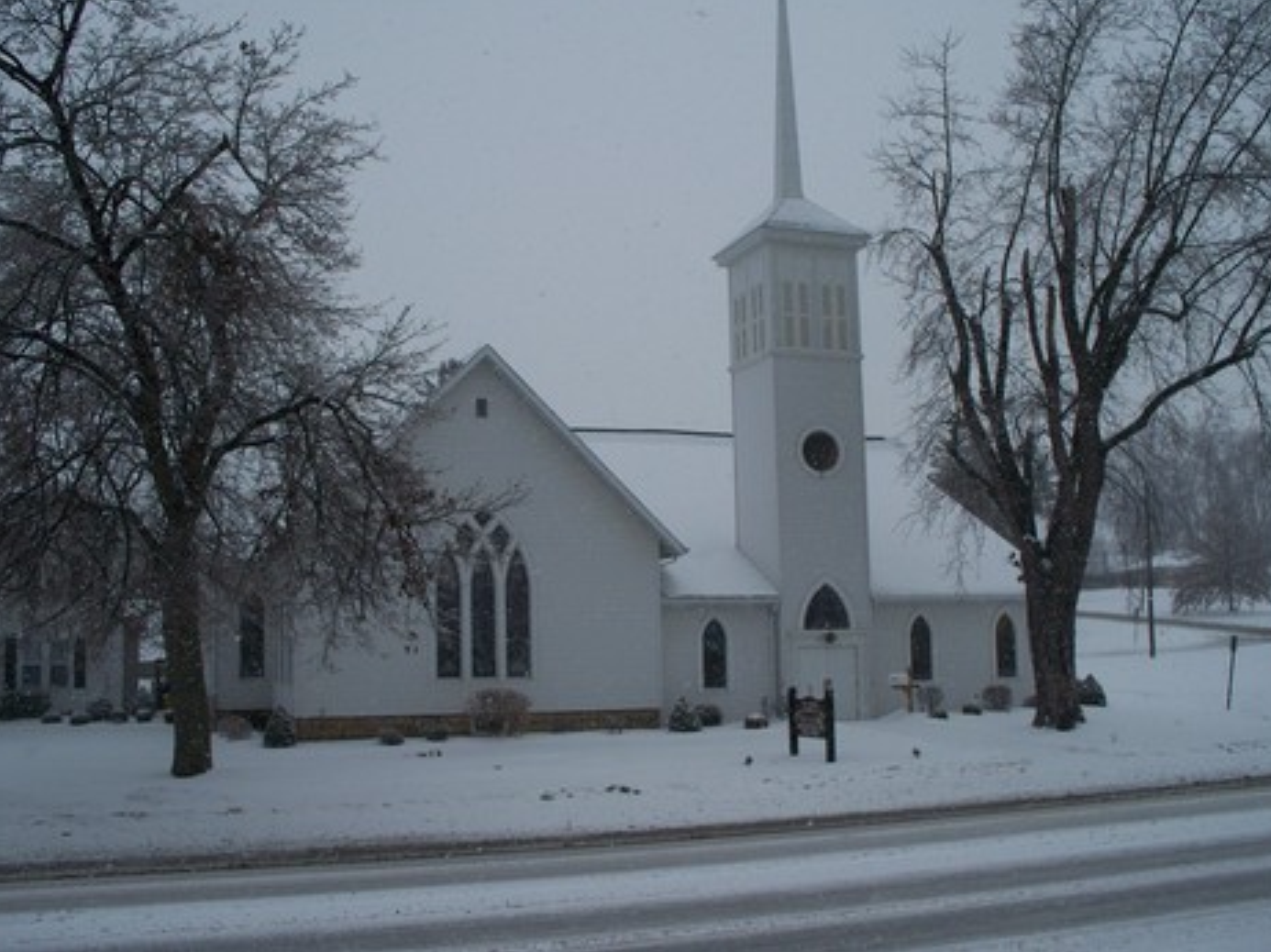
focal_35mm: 39
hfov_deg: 47.9
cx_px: 630
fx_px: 1431
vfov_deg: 36.8
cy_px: 439
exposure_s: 1/640
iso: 64
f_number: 2.8
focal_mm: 7.54
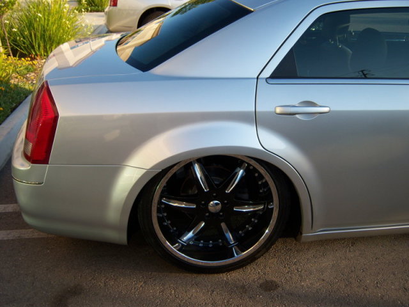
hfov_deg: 51.4
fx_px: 425
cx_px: 204
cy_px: 154
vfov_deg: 39.7
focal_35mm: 36
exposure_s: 1/320
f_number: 2.8
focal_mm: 7.5
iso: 80
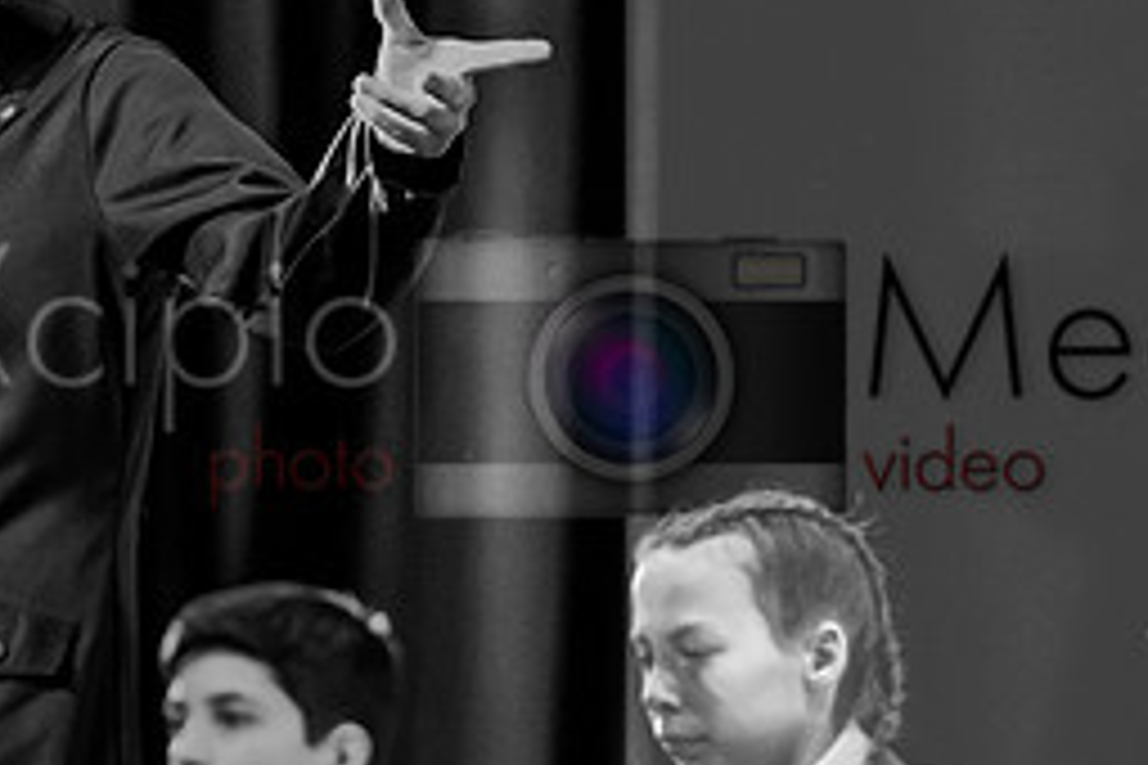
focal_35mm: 349
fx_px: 11128
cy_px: 305
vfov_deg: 3.9
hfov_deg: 5.9
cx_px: 564
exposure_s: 1/40
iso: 6400
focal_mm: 140
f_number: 2.8
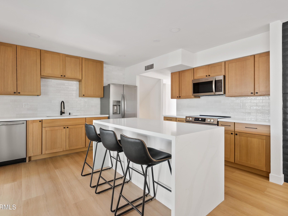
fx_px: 150
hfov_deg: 87.7
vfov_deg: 71.6
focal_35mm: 18
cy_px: 105
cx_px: 147
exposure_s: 5
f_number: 8
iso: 100
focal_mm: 16
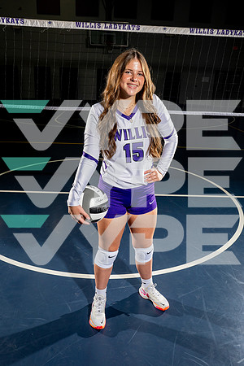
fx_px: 295
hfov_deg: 45.0
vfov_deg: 63.7
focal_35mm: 29
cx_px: 122
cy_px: 183
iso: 500
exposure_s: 1/250
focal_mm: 29
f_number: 8
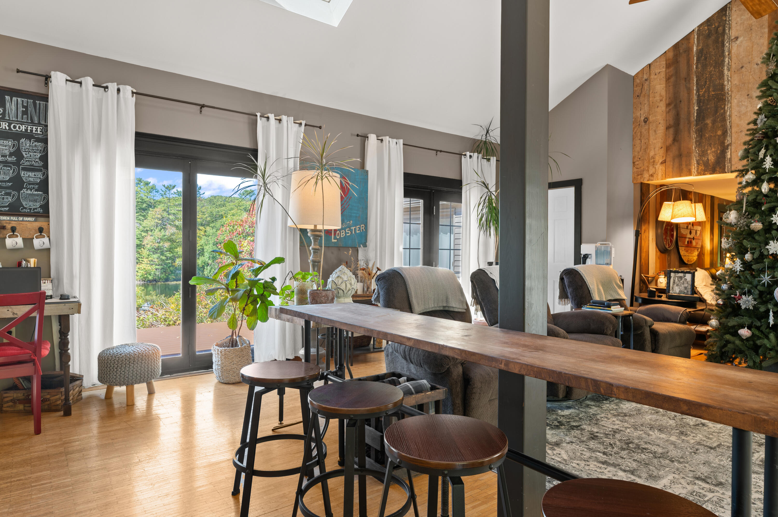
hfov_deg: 78.6
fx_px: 475
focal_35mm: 22
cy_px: 258
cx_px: 389
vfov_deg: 57.2
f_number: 9
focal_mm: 22
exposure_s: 1/1.67
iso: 320
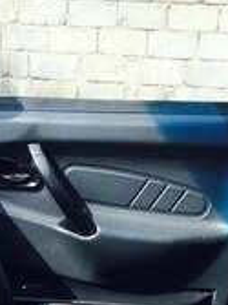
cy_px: 391
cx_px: 89
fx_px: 756
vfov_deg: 20.8
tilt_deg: -31.8
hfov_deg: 17.1
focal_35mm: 86
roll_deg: -0.1
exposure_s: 1/471
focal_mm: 4.15
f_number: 2.2
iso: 32
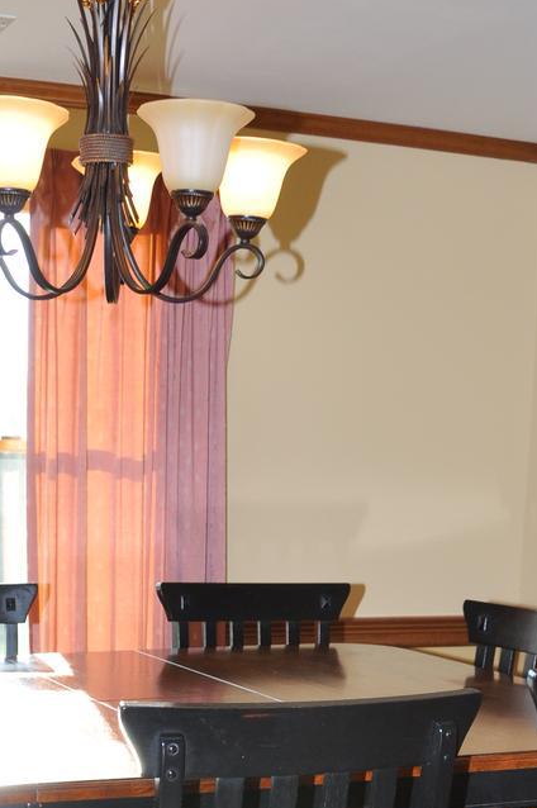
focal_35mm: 65
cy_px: 847
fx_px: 1457
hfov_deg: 20.8
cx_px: 157
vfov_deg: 28.6
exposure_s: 1/100
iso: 400
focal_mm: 18
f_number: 5
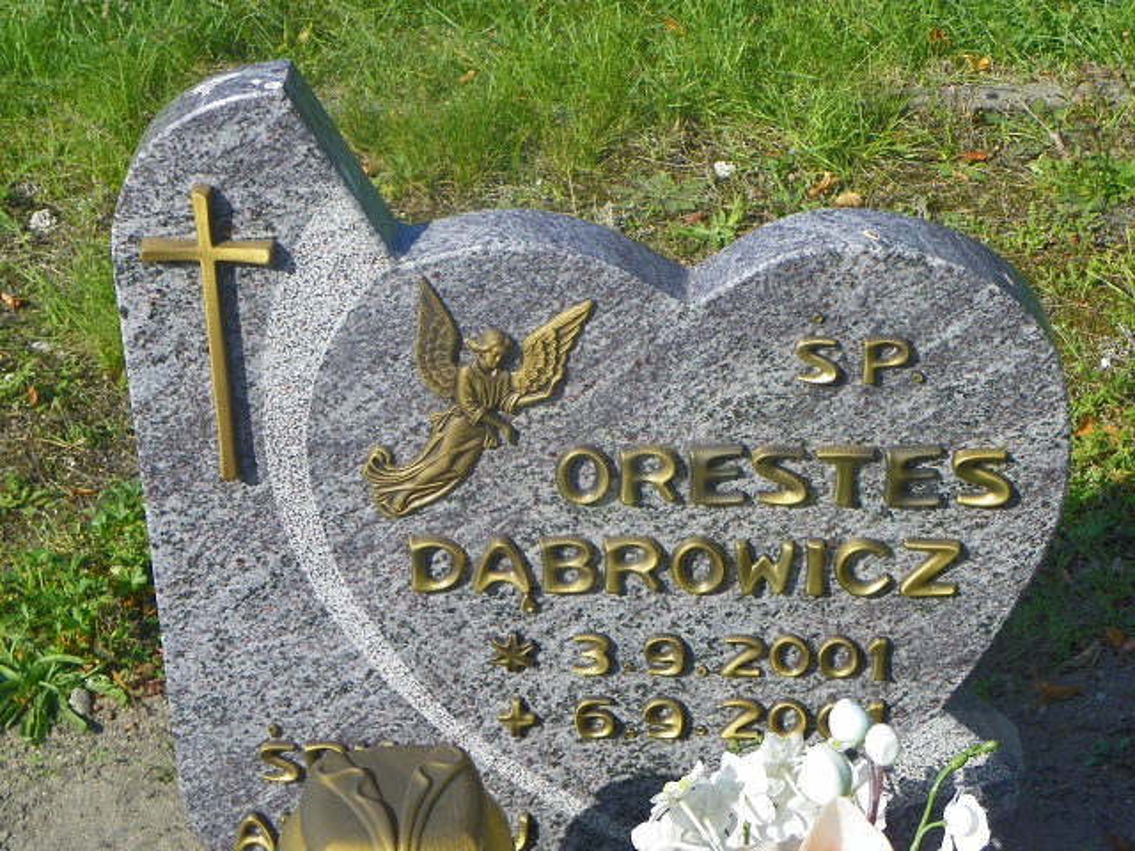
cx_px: 568
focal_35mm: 83
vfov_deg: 17.8
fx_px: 2721
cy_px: 426
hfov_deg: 23.6
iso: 64
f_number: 5.6
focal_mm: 14.7
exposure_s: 1/160
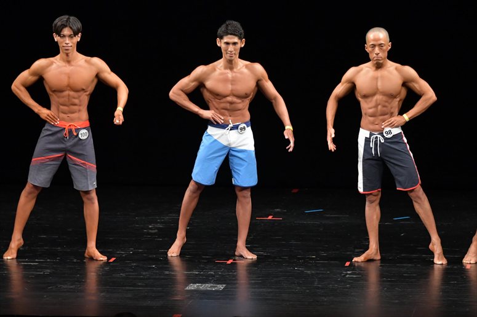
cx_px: 238
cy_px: 158
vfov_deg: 6.1
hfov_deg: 9.2
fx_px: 2980
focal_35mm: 225
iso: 3200
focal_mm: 150
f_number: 5.6
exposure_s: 1/400
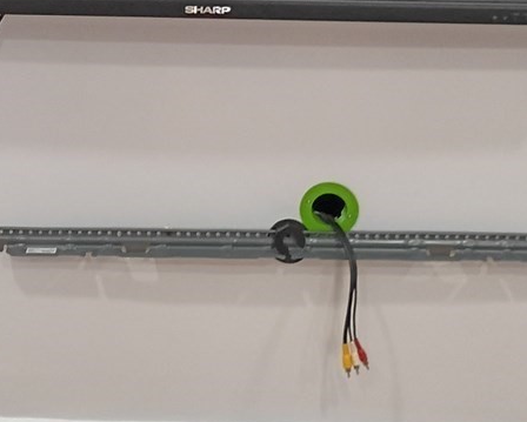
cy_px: -145
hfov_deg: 19.7
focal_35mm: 97
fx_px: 1514
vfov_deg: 15.1
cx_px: 162
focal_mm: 4.27
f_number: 1.8
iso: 646
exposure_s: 1/60
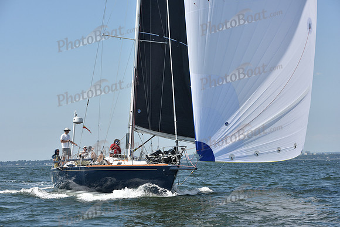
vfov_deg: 13.7
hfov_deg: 20.4
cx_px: 170
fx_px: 945
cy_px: 114
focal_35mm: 100
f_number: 8
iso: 250
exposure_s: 1/1250
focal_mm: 100
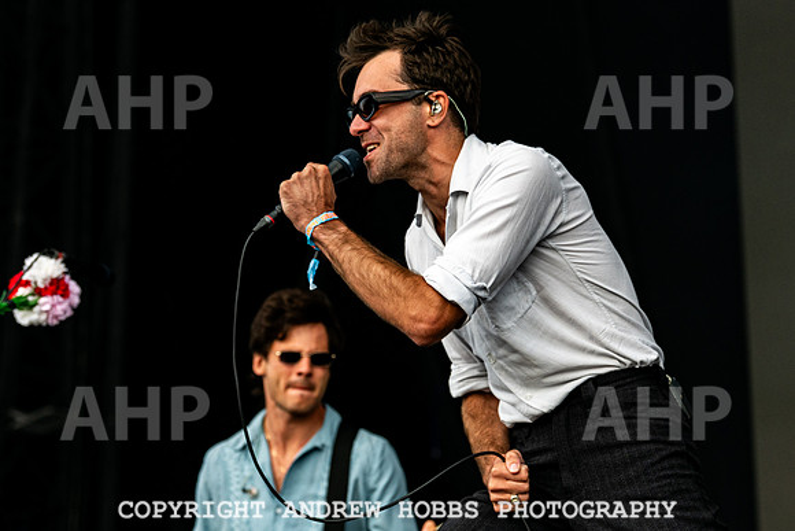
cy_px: 197
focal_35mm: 159
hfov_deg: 12.9
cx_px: 446
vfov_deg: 8.6
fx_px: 3513
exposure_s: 1/2500
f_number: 5
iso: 250
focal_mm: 120
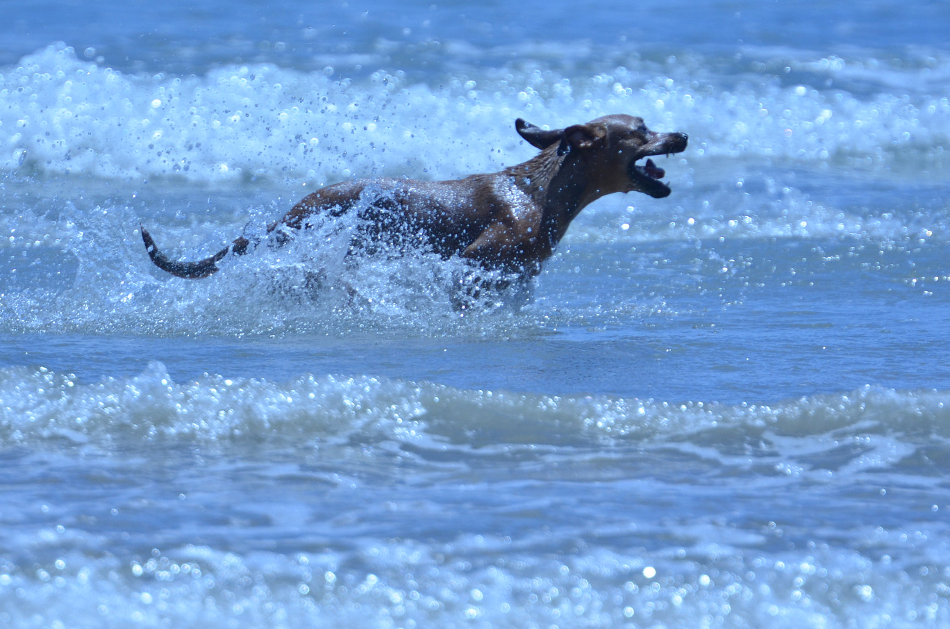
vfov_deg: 2.2
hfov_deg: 3.3
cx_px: 394
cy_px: 229
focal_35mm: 629
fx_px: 16558
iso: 400
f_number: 4
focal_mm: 280
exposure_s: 1/2500
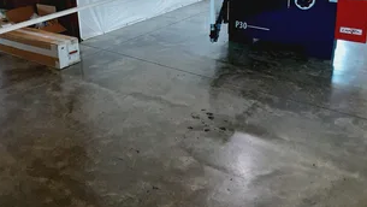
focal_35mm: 40
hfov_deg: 50.1
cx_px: 147
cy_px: 39
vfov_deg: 29.0
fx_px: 389
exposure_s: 1/30
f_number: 1.9
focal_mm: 2.9
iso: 80
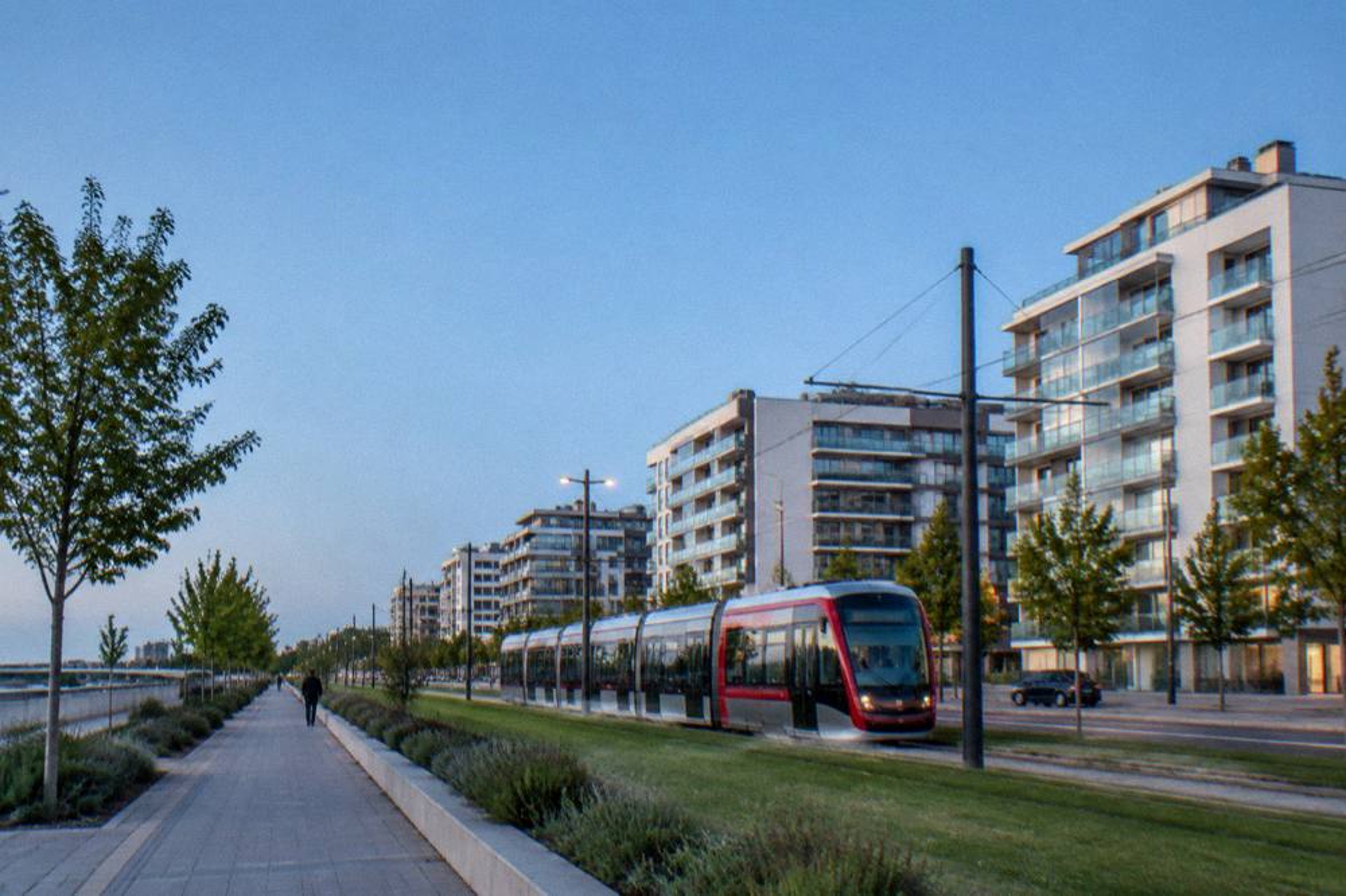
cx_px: 673
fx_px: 1308
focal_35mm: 35
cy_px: 448
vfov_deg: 37.8
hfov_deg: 54.5
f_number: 9
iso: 500
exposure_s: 1/400
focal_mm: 35
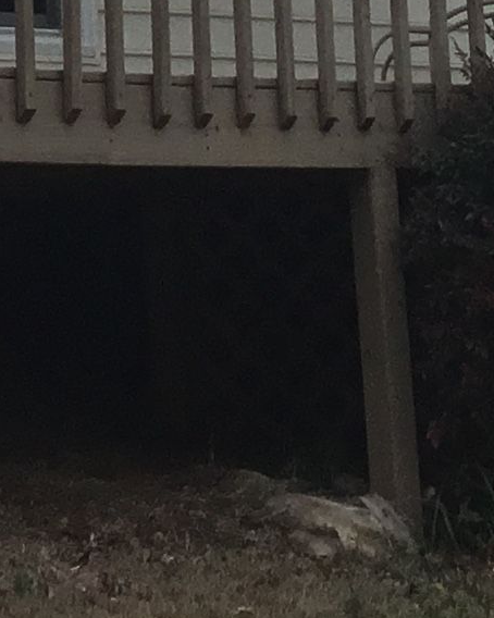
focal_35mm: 174
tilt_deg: +16.7
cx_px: 50
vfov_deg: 10.3
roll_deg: +2.4
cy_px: -561
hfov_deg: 8.8
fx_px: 3182
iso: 25
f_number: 2.4
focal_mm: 3.3
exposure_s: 1/776
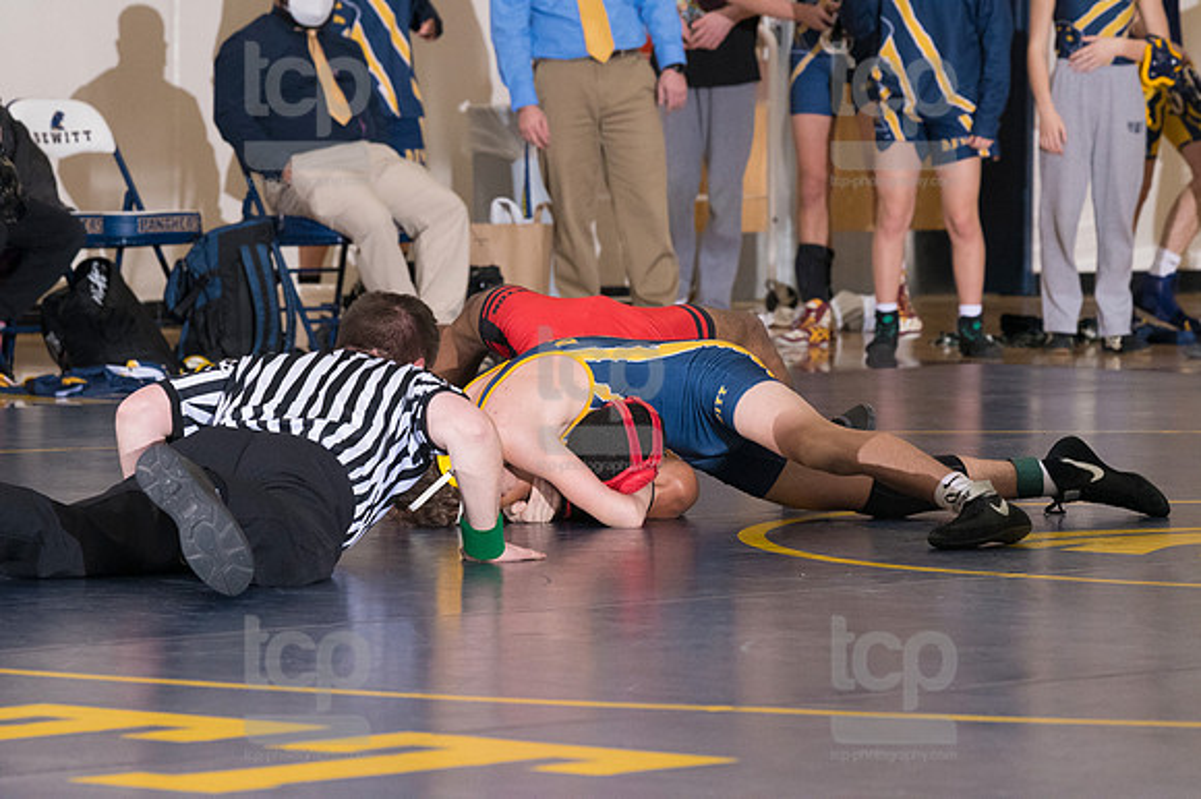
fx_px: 8502
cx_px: 600
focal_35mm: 255
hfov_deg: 8.1
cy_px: 400
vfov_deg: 5.4
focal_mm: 170
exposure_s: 1/250
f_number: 5.6
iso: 2000
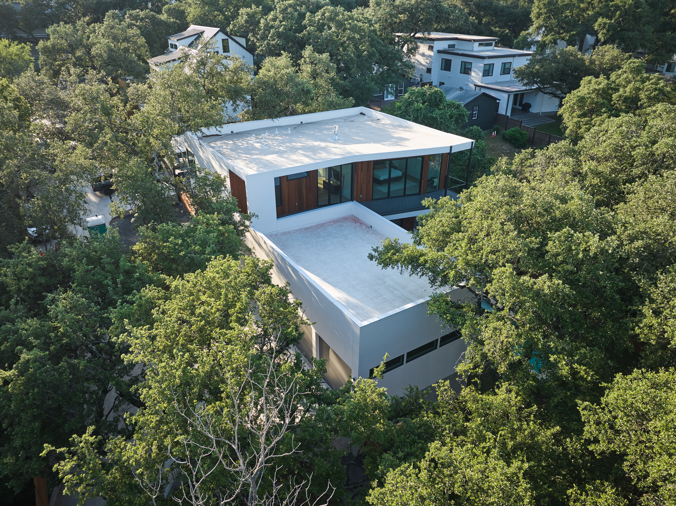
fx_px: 468
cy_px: 253
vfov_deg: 56.8
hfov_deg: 71.6
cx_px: 338
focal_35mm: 24
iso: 100
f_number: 2.8
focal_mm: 12.29
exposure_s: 1/320
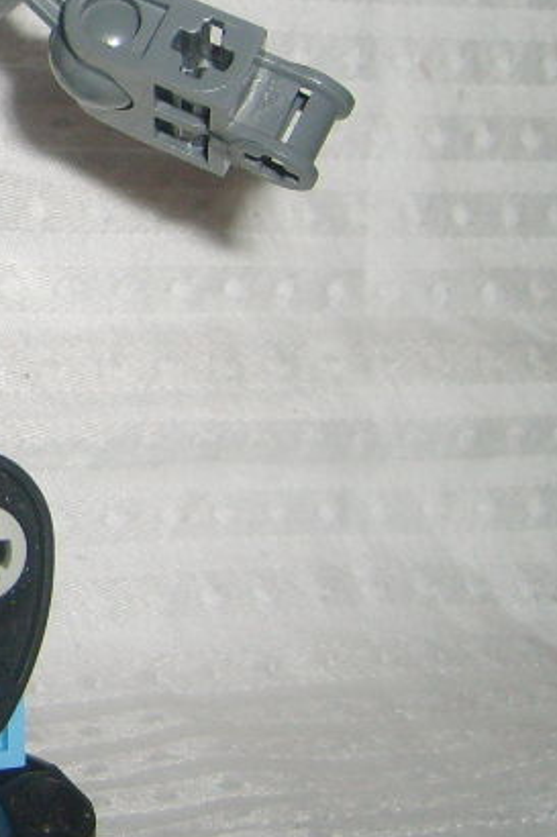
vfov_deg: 22.1
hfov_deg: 13.6
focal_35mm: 91
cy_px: 190
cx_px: -408
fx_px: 2114
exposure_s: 1/45
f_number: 2.8
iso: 100
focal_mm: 5.8
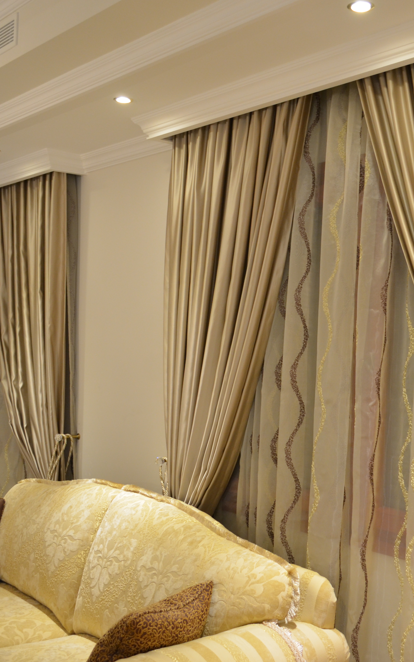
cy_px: 330
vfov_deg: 47.2
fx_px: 758
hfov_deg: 30.3
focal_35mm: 42
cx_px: 284
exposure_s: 1/10
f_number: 4
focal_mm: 18
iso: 500
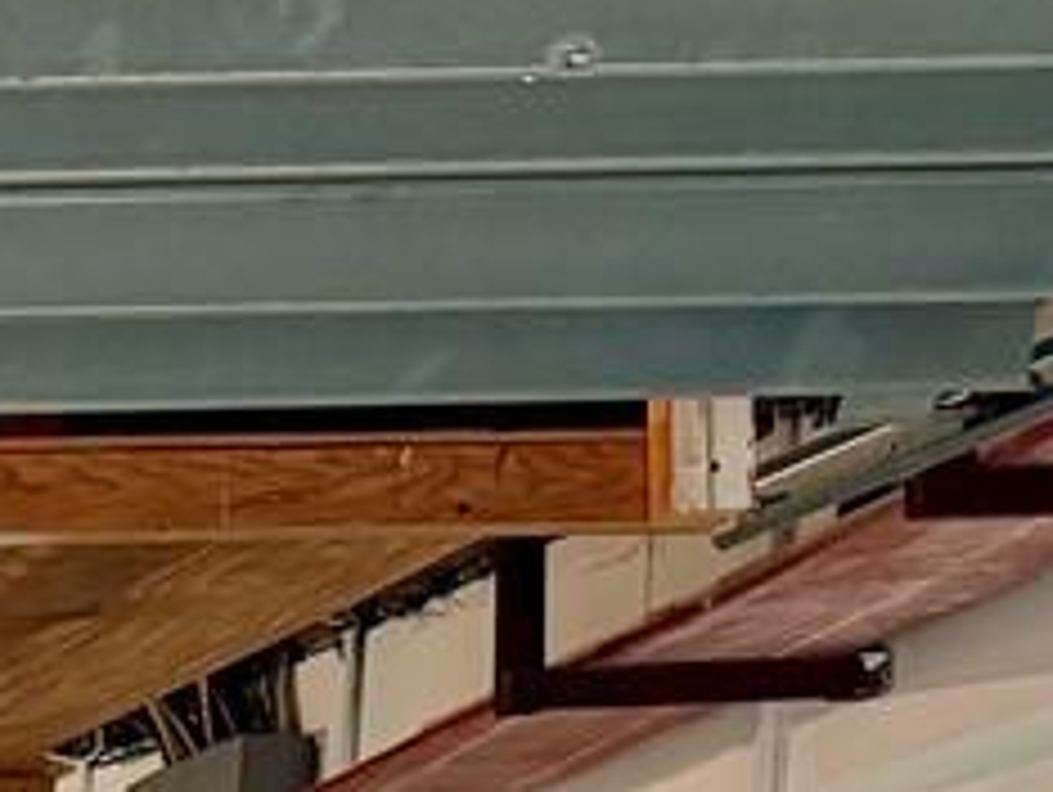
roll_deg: +0.5
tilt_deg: -5.1
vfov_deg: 8.1
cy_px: 2092
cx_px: -2349
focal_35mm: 164
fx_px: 4994
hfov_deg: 9.1
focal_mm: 6.76
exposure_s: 1/69
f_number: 1.78
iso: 200
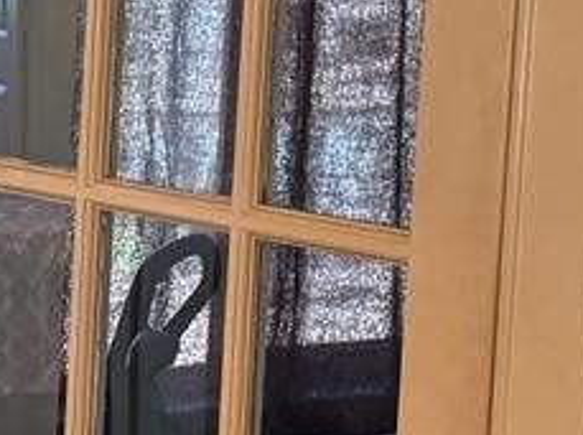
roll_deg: -0.7
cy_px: 214
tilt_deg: -4.7
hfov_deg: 11.4
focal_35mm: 168
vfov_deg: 8.8
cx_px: -216
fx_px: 2825
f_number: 1.78
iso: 500
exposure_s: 1/60
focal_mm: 6.76
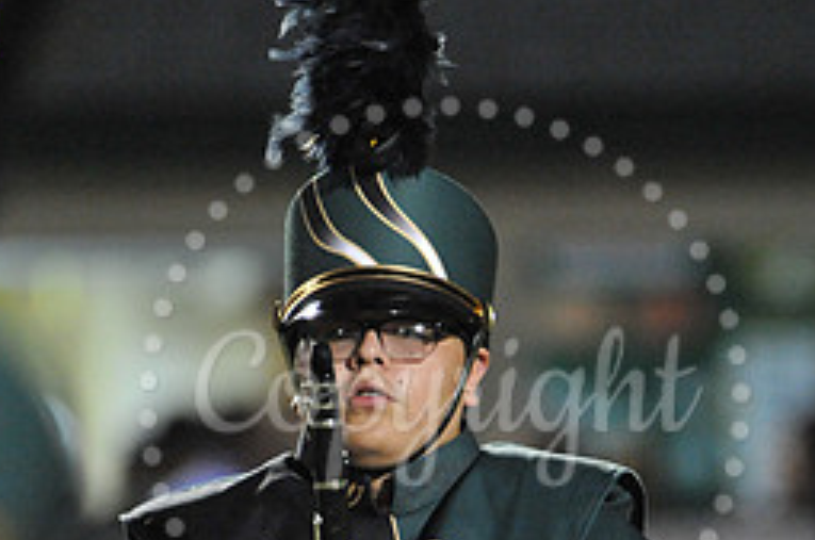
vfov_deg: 1.0
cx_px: 444
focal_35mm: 1367
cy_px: 399
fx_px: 30889
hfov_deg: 1.5
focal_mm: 600
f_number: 6.3
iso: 6400
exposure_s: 1/160
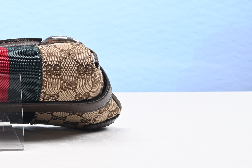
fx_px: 679
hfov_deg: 20.3
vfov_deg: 13.8
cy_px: -15
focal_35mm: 97
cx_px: -9
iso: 100
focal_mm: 41
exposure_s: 1/2
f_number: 16
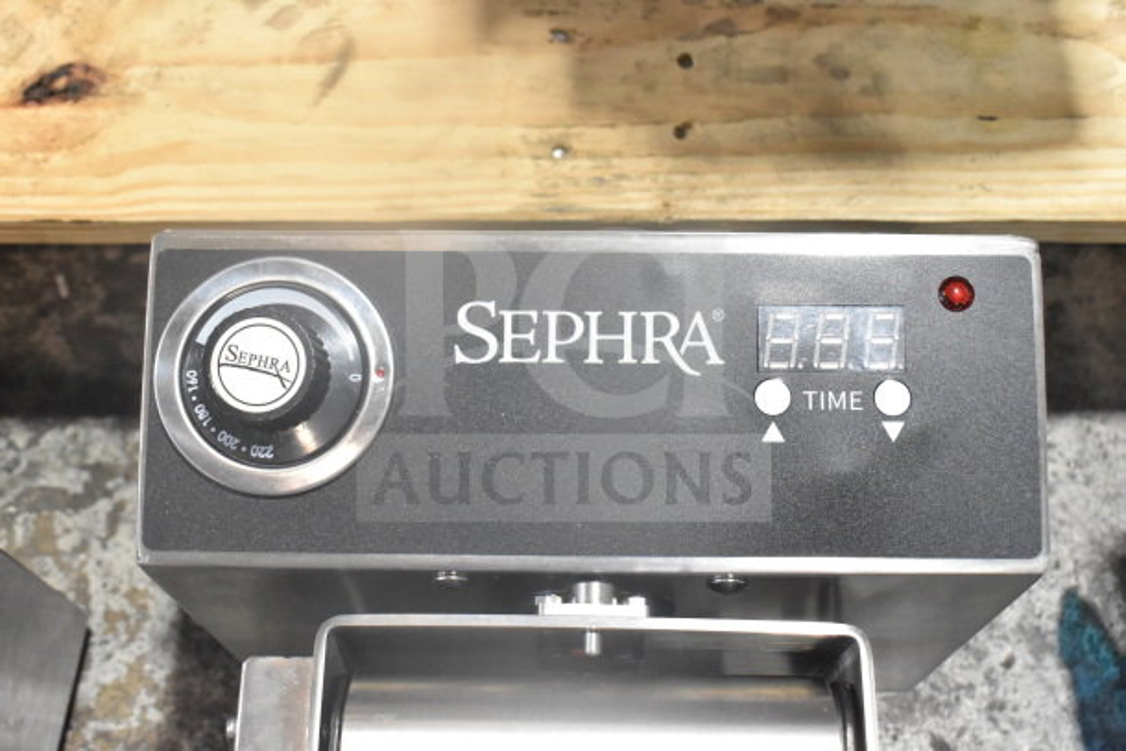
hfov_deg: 43.6
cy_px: 376
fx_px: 1408
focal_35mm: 45
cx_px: 563
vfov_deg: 29.9
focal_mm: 30
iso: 6400
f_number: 9
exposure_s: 1/250
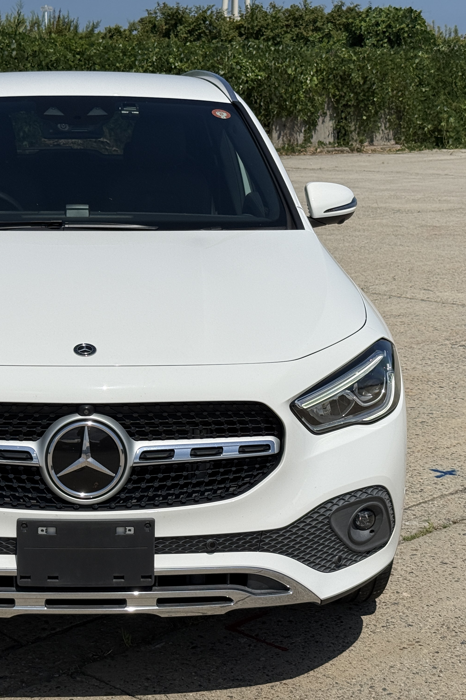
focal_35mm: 67
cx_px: 84
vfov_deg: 30.1
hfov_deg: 20.1
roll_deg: +0.0
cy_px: 350
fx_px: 1301
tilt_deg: -10.3
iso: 50
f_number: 1.78
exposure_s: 1/16129
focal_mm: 6.76
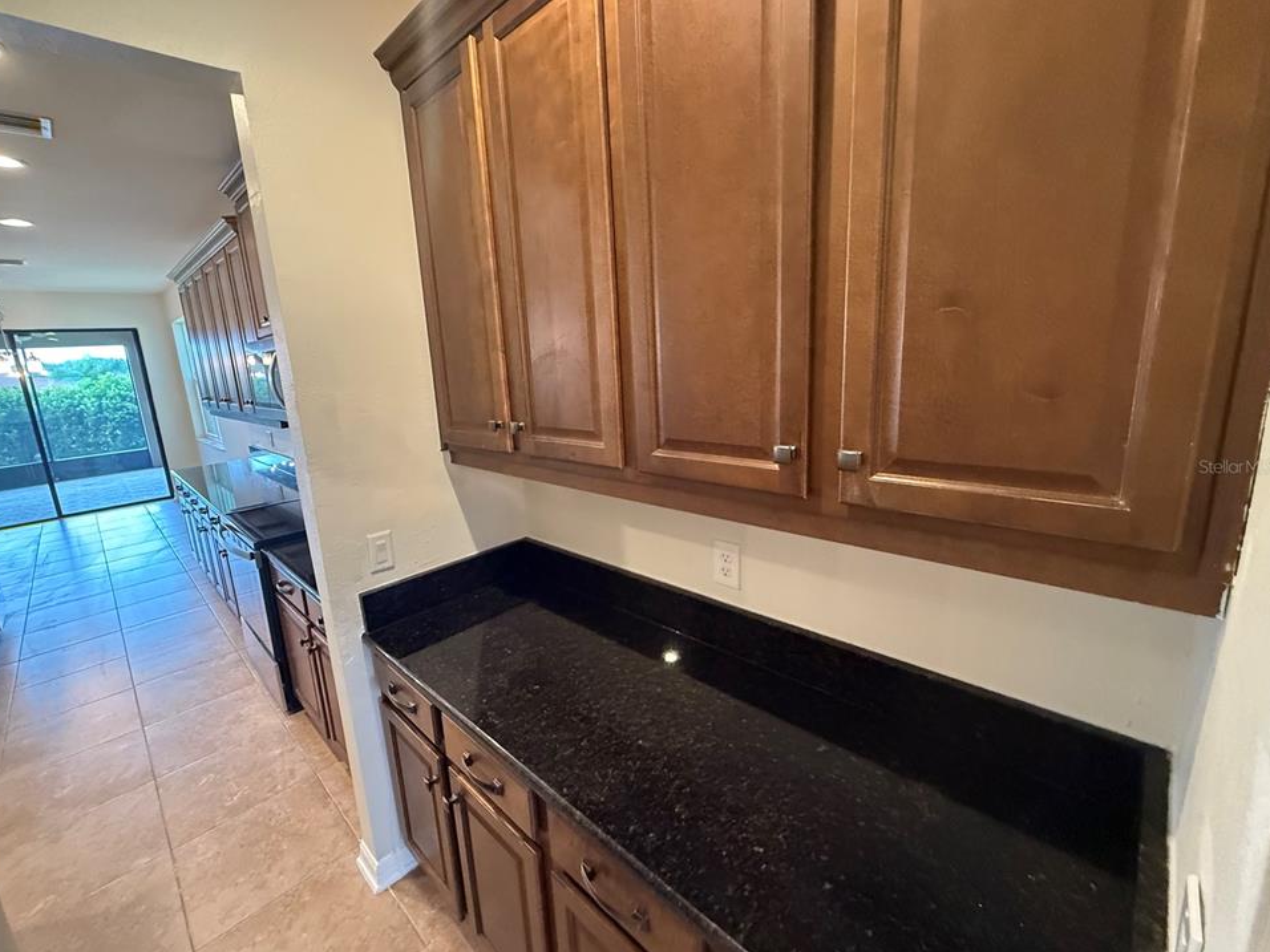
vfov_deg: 81.7
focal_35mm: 15
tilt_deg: -8.0
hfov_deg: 98.1
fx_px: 550
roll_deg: +3.3
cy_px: 466
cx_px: 599
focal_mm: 2.22
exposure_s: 1/60
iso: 640
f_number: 2.2
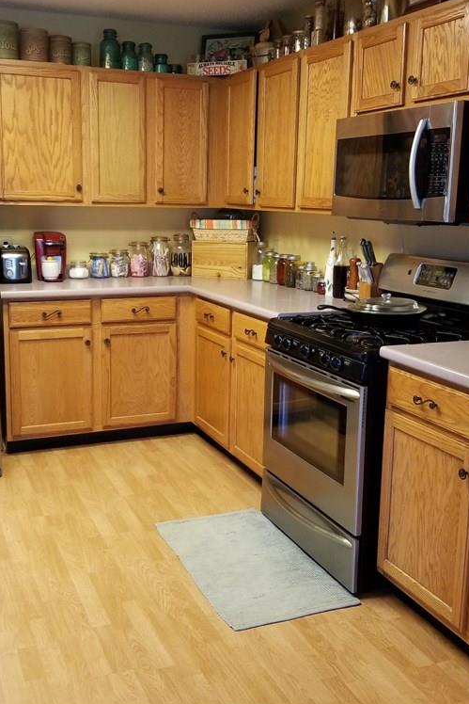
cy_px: 351
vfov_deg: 51.9
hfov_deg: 36.0
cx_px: 225
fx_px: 723
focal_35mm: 37
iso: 200
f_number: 1.7
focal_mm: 4.25
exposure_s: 1/40
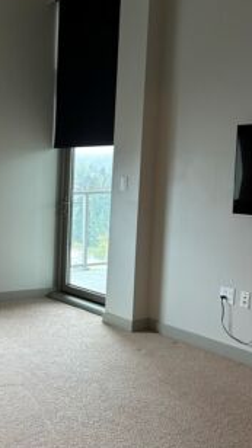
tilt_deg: -8.4
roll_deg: +0.1
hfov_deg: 23.1
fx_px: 583
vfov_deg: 42.1
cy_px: 248
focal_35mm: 49
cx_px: -16
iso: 160
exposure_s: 1/60
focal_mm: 5.7
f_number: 1.5
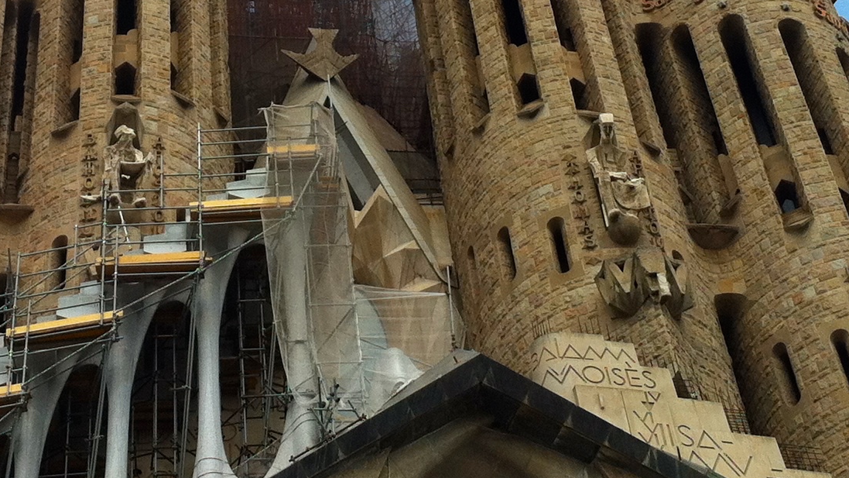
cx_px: 351
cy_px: 17
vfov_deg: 13.3
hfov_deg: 23.6
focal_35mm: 90
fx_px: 2026
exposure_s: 1/914
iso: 80
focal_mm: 3.85
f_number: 2.8
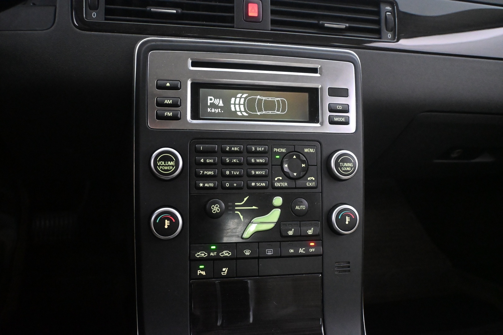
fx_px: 419
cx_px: 252
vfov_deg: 43.6
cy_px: 168
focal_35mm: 30
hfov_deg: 61.9
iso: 8000
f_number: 3.8
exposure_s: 1/60
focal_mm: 20
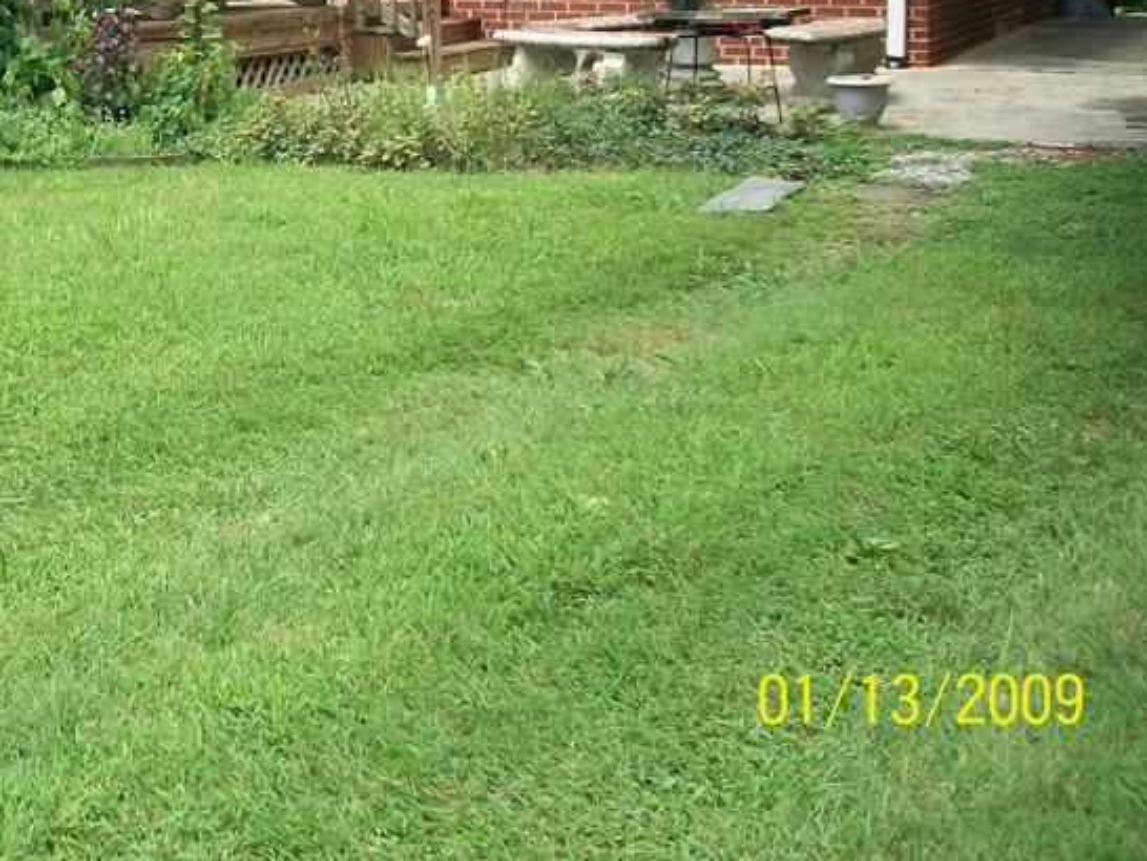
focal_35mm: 60
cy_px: 71
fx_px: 1989
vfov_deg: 23.7
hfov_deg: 30.7
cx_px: 118
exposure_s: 1/250
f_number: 2.9
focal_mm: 5.7
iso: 80
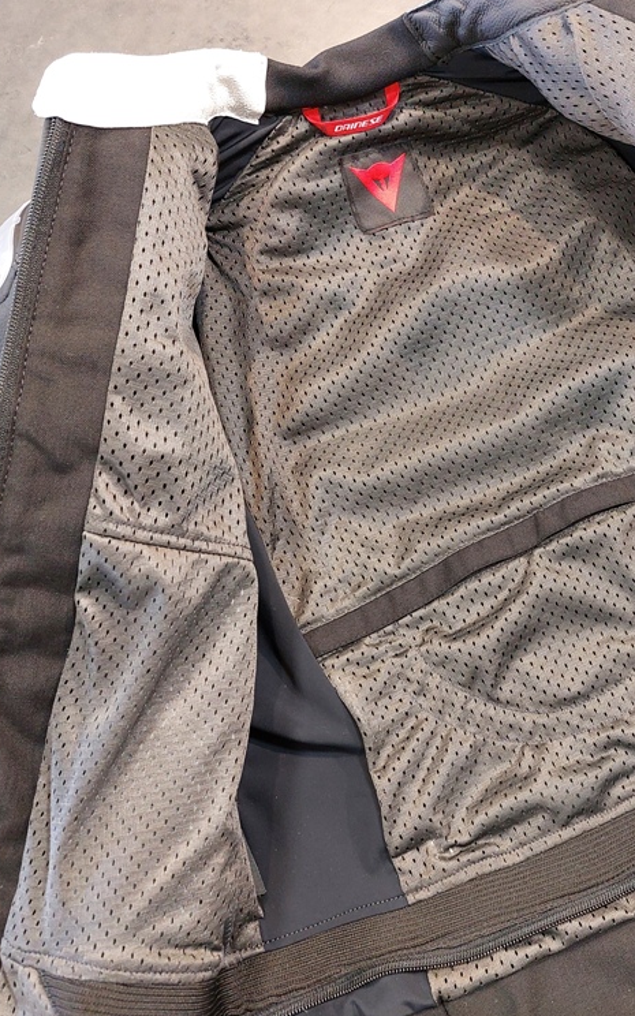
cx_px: 504
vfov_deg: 55.3
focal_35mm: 35
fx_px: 969
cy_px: 503
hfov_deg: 35.2
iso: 400
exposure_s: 1/50
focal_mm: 5.23
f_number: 1.8
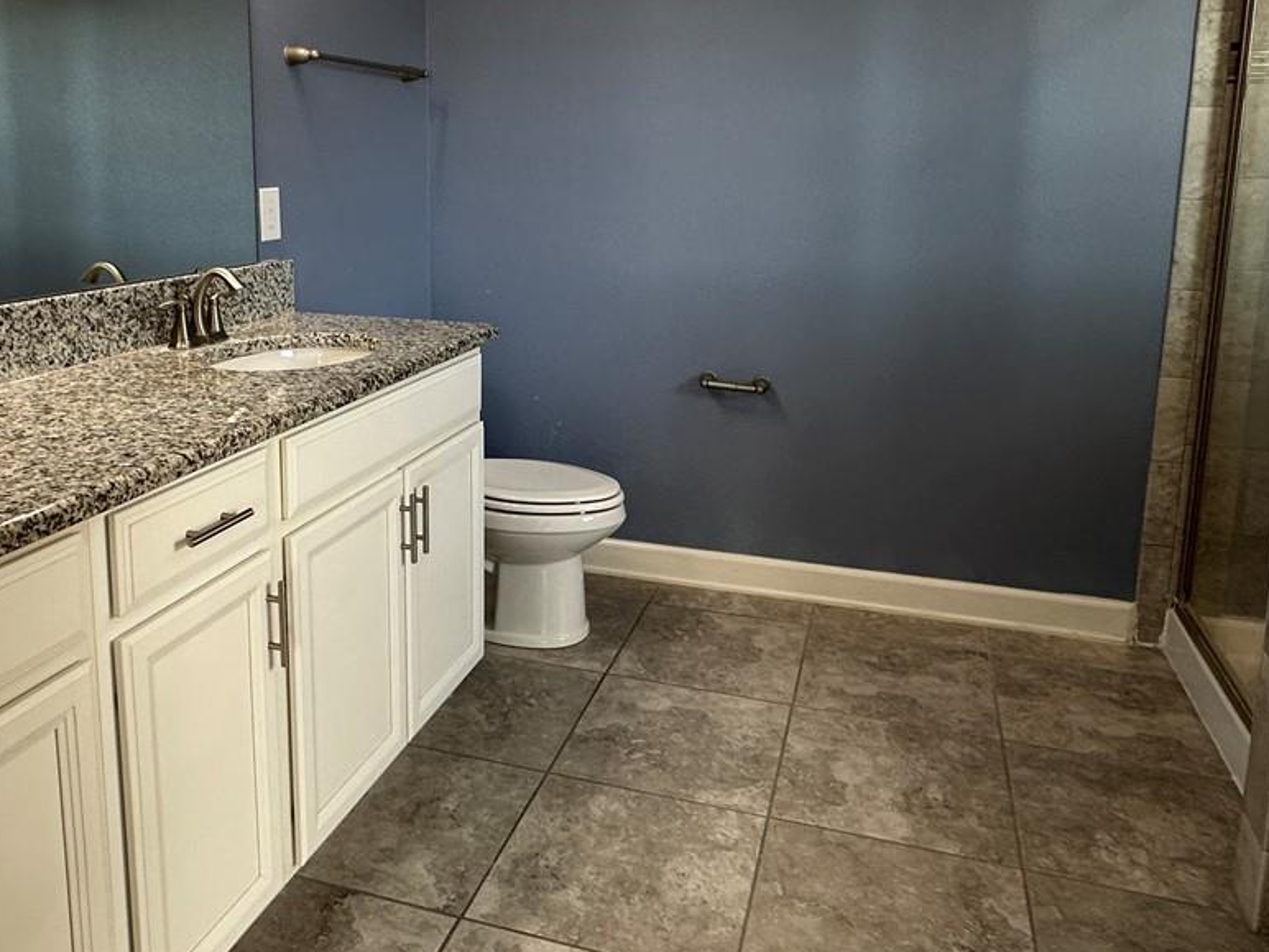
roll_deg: -0.5
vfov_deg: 47.5
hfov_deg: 61.4
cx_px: 541
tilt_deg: -8.3
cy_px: 327
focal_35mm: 29
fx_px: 1063
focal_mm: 2.22
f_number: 2.2
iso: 200
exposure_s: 1/120
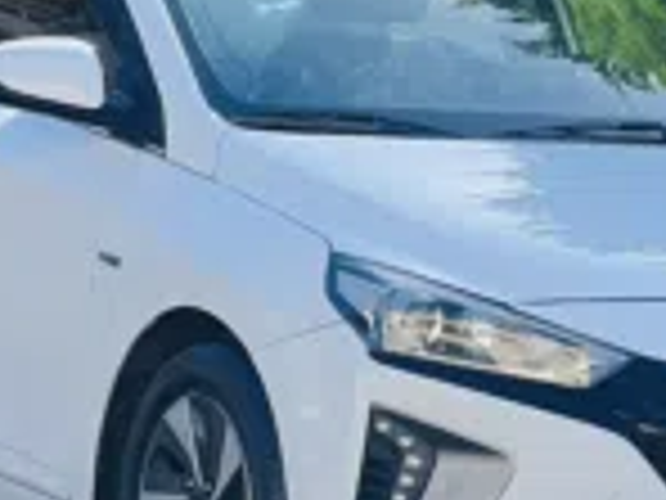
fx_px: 6407
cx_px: 374
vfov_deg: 4.5
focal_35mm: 333
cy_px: 275
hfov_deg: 6.0
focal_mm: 9
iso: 25
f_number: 2.8
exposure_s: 1/286
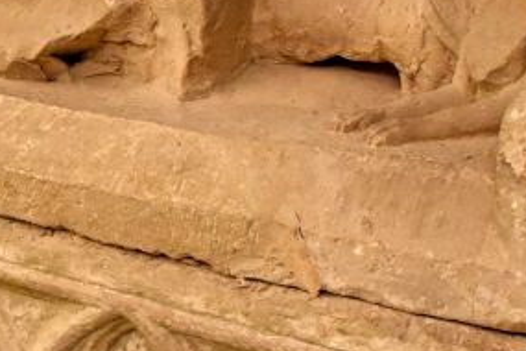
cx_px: 39
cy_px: 161
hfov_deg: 20.5
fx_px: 1417
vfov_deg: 14.1
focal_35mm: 97
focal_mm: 18
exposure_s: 1/15
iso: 2000
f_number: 3.5
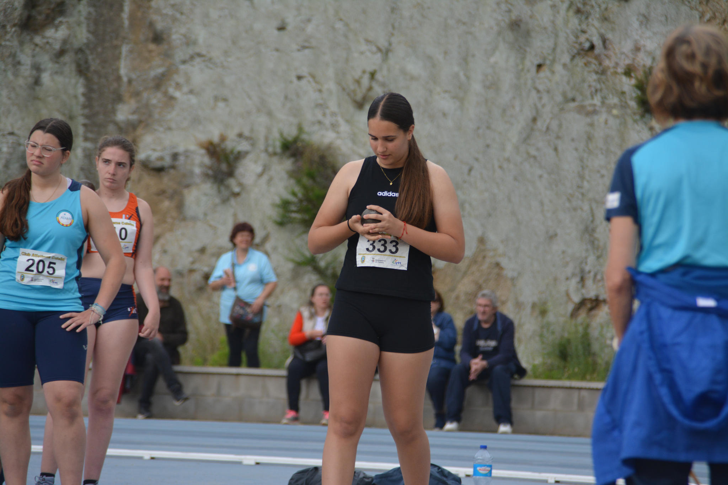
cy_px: 242
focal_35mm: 300
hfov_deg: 6.9
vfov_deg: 4.6
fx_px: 6066
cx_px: 364
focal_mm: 200
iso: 560
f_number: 6.3
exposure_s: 1/1000
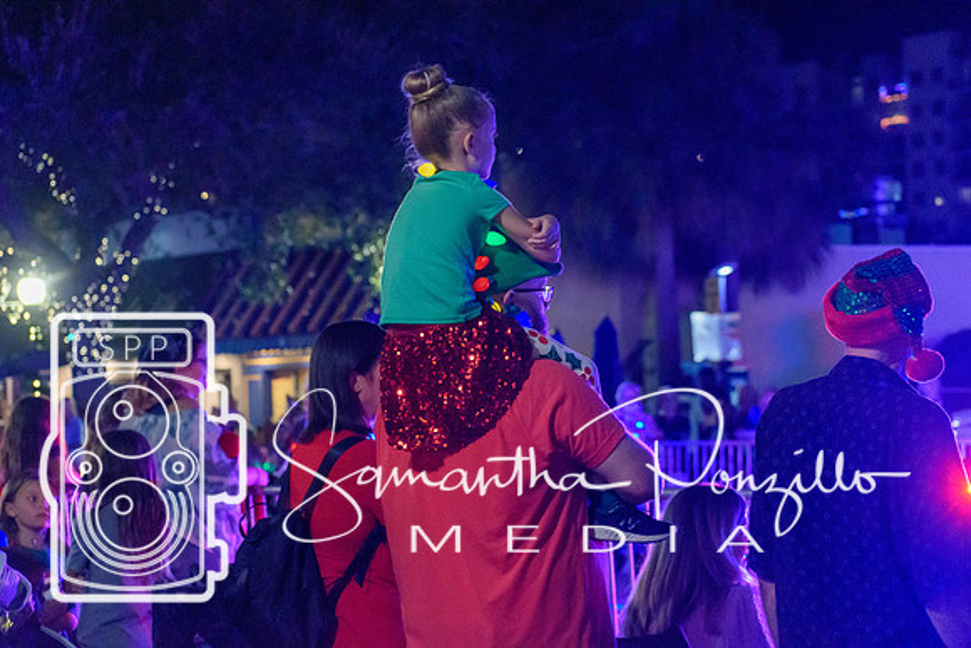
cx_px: 486
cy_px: 324
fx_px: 2833
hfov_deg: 19.5
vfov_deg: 13.0
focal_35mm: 105
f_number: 4.5
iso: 8000
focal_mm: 70
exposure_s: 1/125
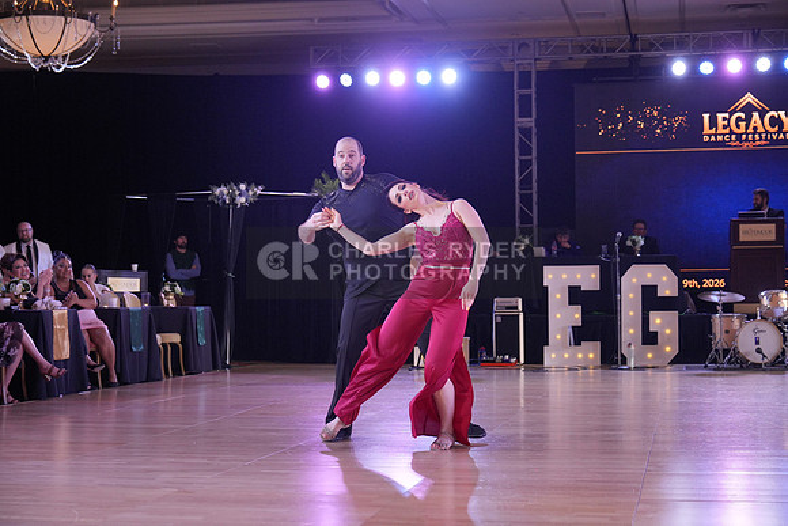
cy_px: 263
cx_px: 394
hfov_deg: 28.8
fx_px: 1533
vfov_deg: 19.5
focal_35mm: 70
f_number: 4
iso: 2000
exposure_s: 1/500
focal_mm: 70
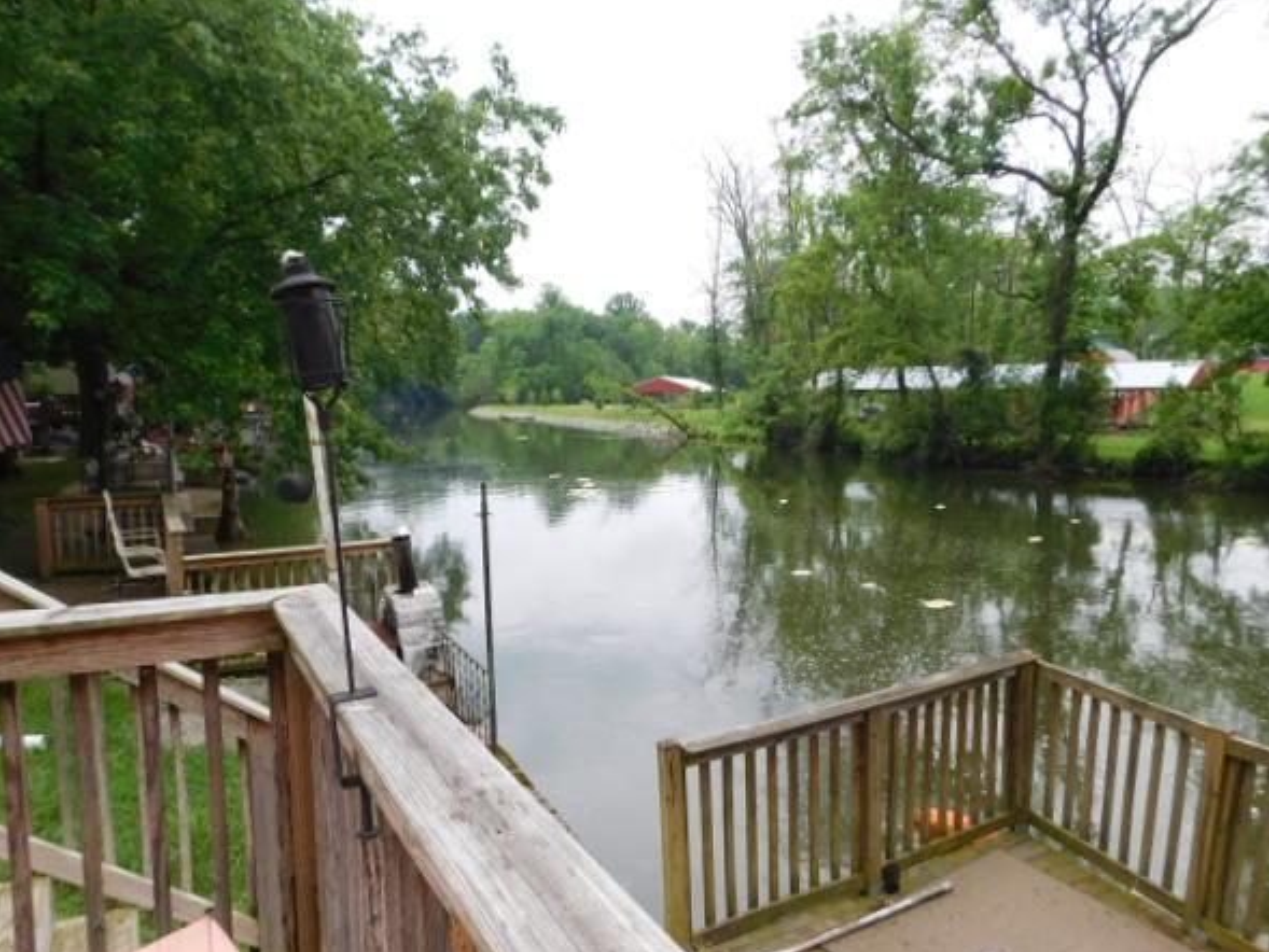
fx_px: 917
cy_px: 515
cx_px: 653
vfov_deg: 54.8
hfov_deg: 69.4
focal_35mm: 25
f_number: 3
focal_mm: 4
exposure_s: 1/1000
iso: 125
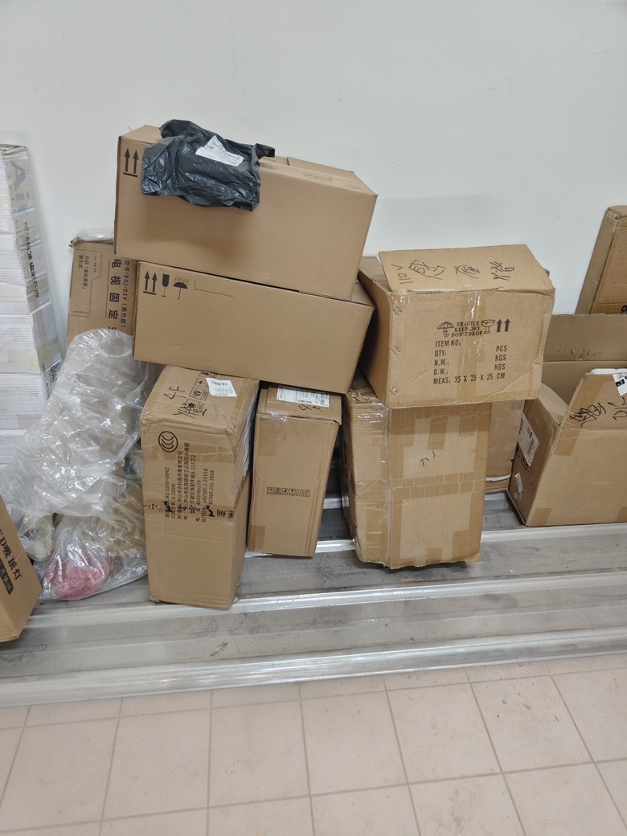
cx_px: 314
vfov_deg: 73.9
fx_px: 555
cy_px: 418
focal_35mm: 23
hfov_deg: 58.9
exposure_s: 1/20
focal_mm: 8.67
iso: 315
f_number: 1.75
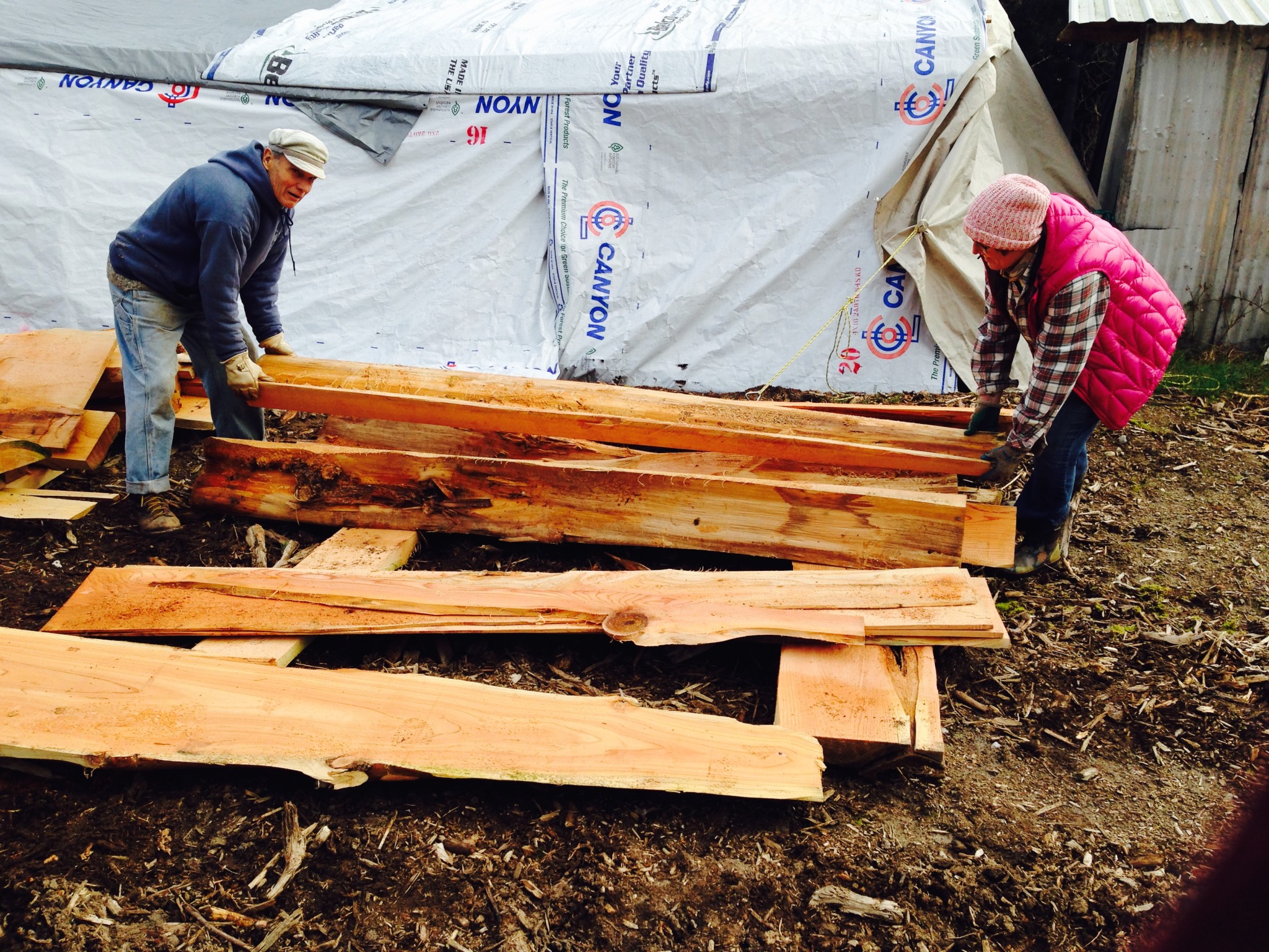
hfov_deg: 55.4
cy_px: 476
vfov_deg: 42.9
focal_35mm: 33
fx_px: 1210
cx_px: 634
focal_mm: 4.12
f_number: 2.4
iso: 50
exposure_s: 1/763
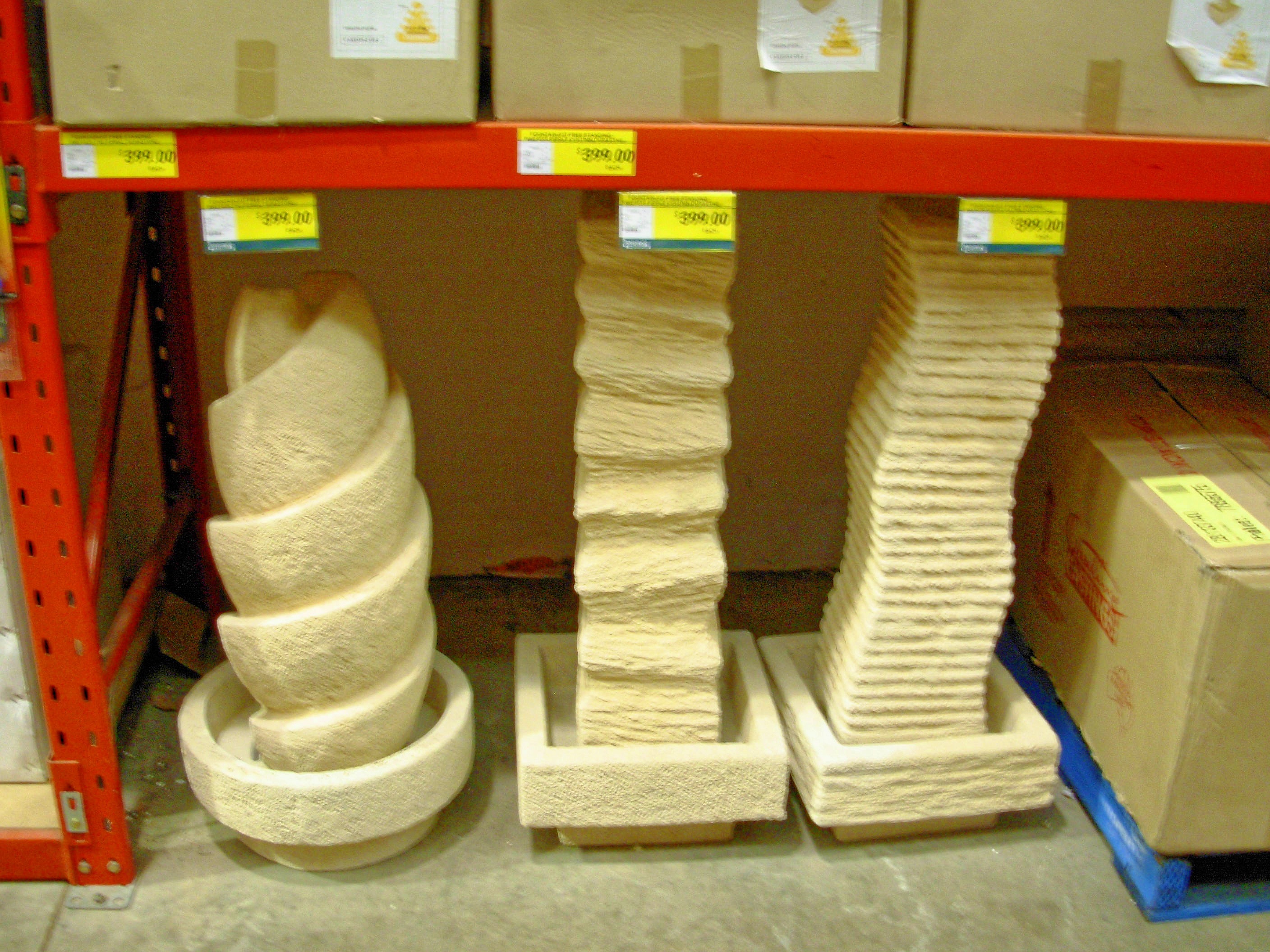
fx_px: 1394
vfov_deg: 37.7
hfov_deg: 49.0
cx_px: 635
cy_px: 476
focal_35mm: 38
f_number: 2.9
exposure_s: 1/4
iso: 73
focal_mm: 6.3
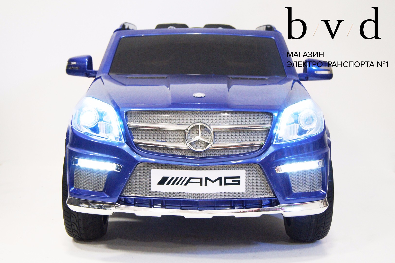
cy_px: 132
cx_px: 198
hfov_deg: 37.9
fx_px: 575
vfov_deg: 25.7
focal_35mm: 52
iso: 1600
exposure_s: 1/60
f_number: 5
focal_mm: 35
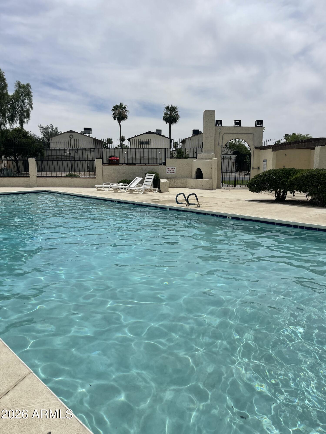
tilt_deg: -8.7
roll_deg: +0.9
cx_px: 163
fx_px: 314
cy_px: 217
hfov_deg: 54.9
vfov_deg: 69.4
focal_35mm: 25
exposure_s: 1/9174
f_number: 1.6
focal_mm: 5.1
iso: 32
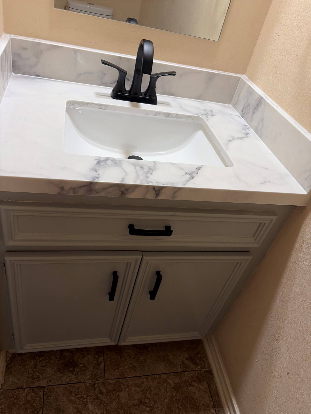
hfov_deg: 53.1
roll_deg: -14.8
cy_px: 207
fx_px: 311
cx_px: 156
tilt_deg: -36.9
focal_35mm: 26
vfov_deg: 67.3
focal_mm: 5.96
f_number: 1.6
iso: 80
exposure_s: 1/60
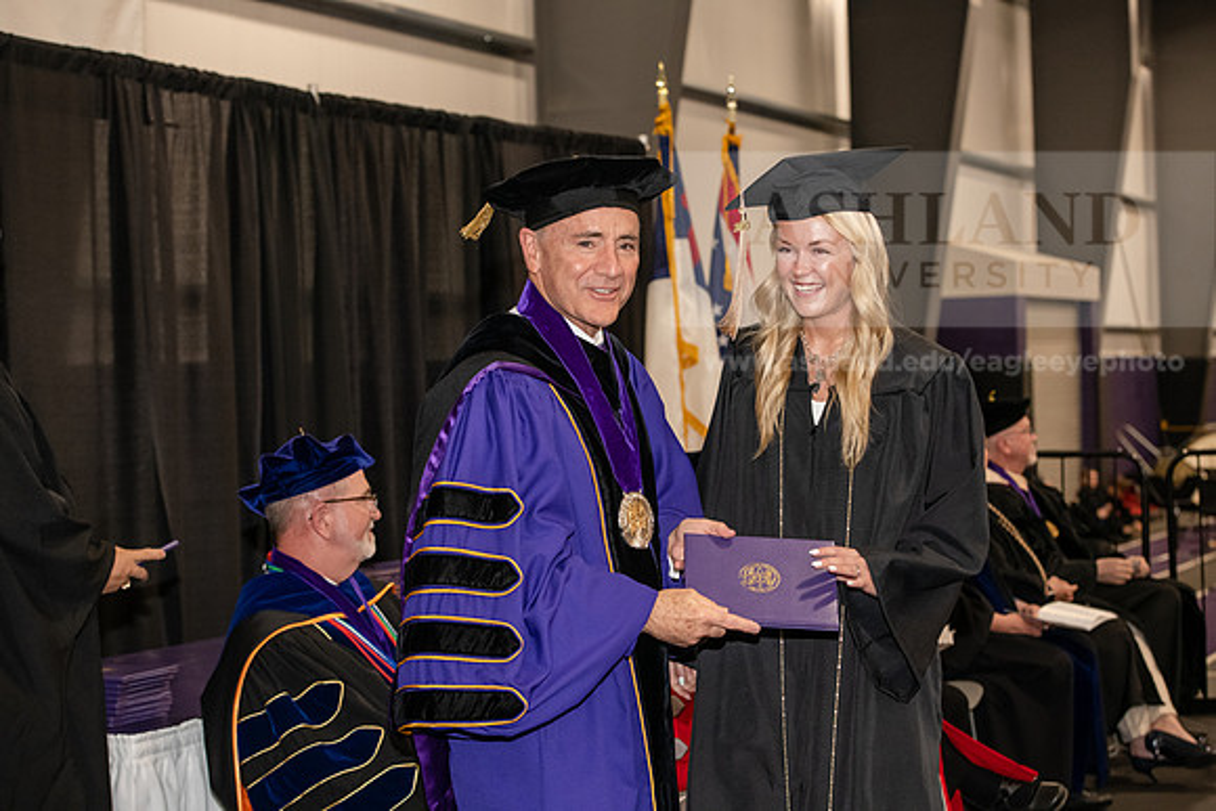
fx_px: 2365
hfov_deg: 28.8
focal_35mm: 70
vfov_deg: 19.5
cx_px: 608
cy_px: 406
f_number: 5
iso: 2500
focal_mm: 70
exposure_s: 1/200
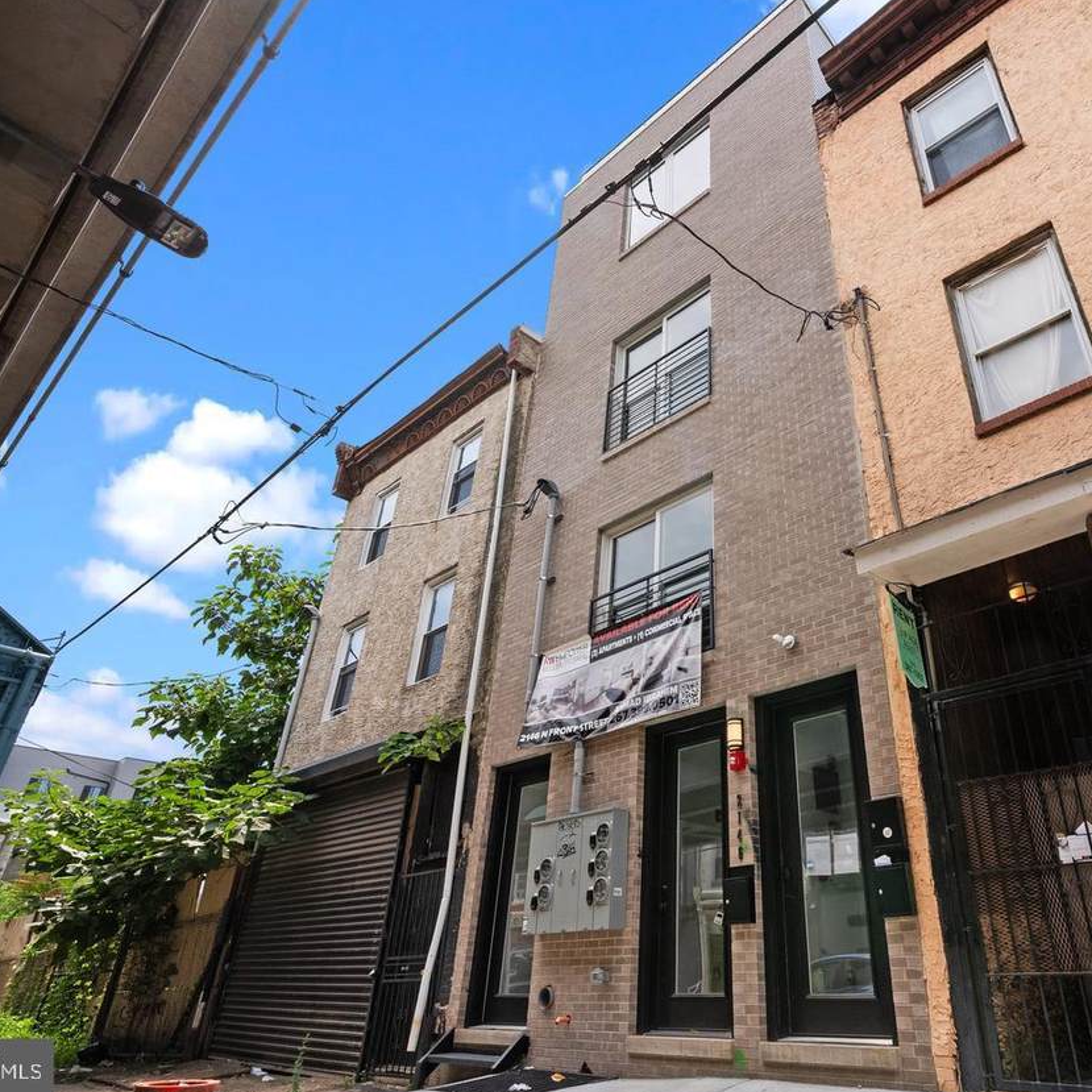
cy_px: 536
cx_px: 714
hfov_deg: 70.4
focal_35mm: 21
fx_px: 749
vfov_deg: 72.1
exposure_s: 1/500
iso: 640
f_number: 11
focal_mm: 16
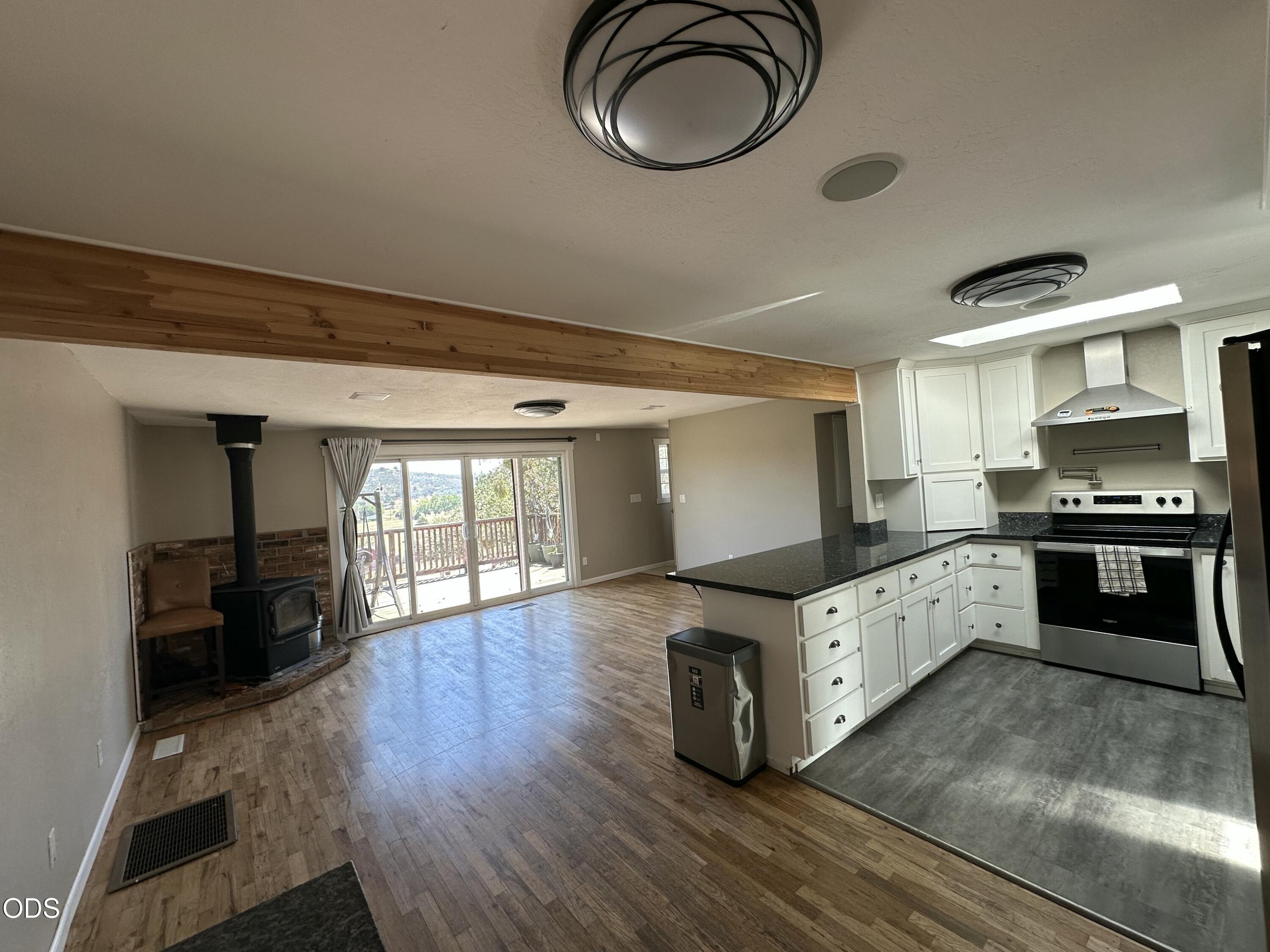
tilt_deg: +0.4
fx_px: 514
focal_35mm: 14
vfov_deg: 85.7
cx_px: 635
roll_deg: +3.8
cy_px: 476
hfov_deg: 102.1
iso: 50
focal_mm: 2.22
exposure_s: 1/99
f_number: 2.2
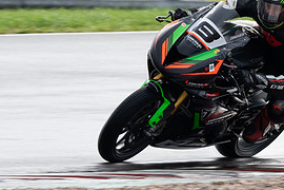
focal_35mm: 2048
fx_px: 16155
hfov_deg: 1.0
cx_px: 165
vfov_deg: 0.7
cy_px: 54
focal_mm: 600
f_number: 10
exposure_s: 1/400
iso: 400
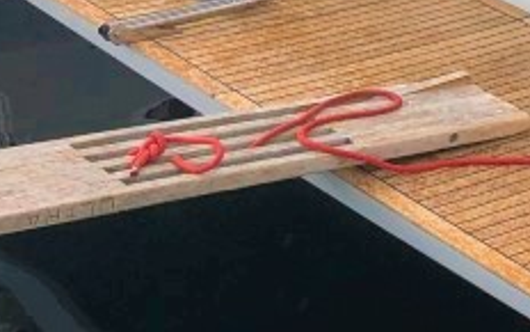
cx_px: 1060
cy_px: -215
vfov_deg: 9.6
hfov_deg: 13.6
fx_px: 1892
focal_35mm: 131
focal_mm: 3.99
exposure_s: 1/481
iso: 20
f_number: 1.8
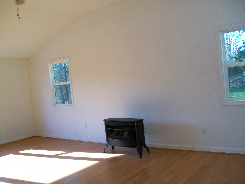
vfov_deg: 39.7
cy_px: 92
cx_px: 122
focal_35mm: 36
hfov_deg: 51.4
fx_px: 255
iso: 64
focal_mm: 6
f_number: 2.7
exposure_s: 1/100
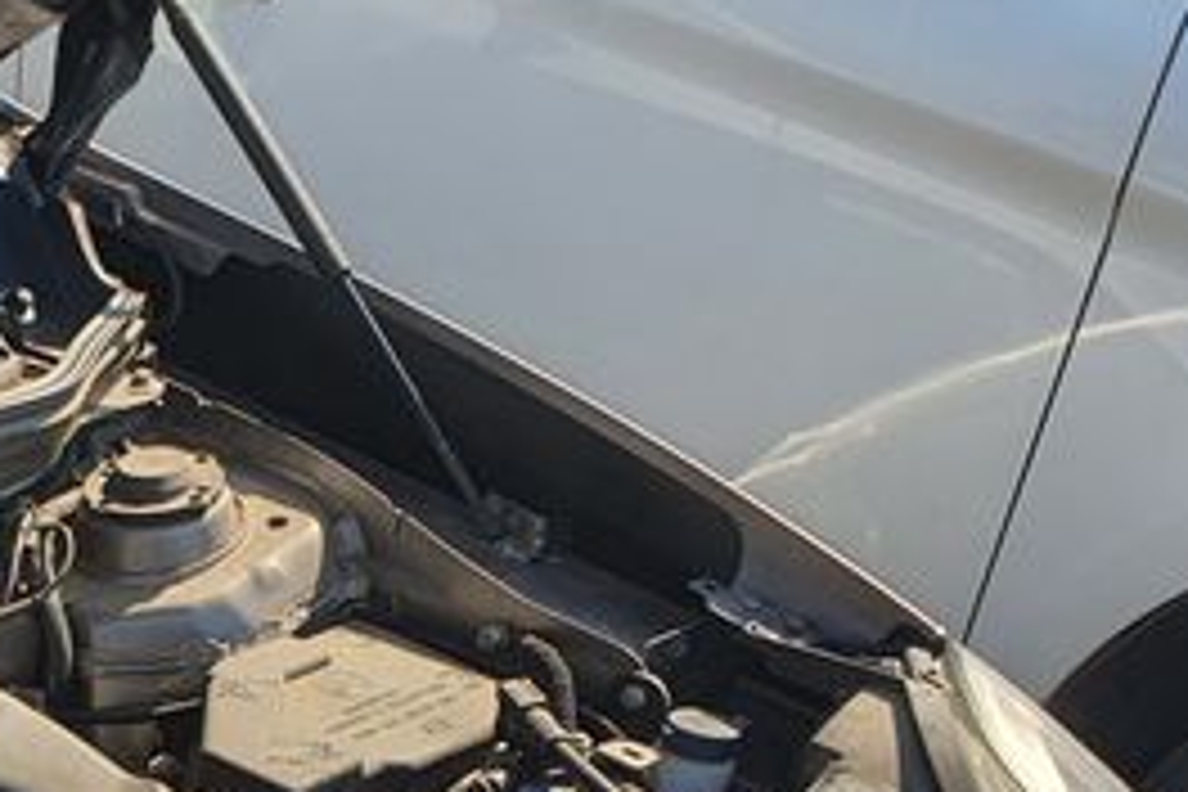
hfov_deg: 22.3
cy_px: 1305
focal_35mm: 82
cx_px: -328
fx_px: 2706
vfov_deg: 15.0
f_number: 2.4
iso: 50
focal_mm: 4.3
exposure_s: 1/624
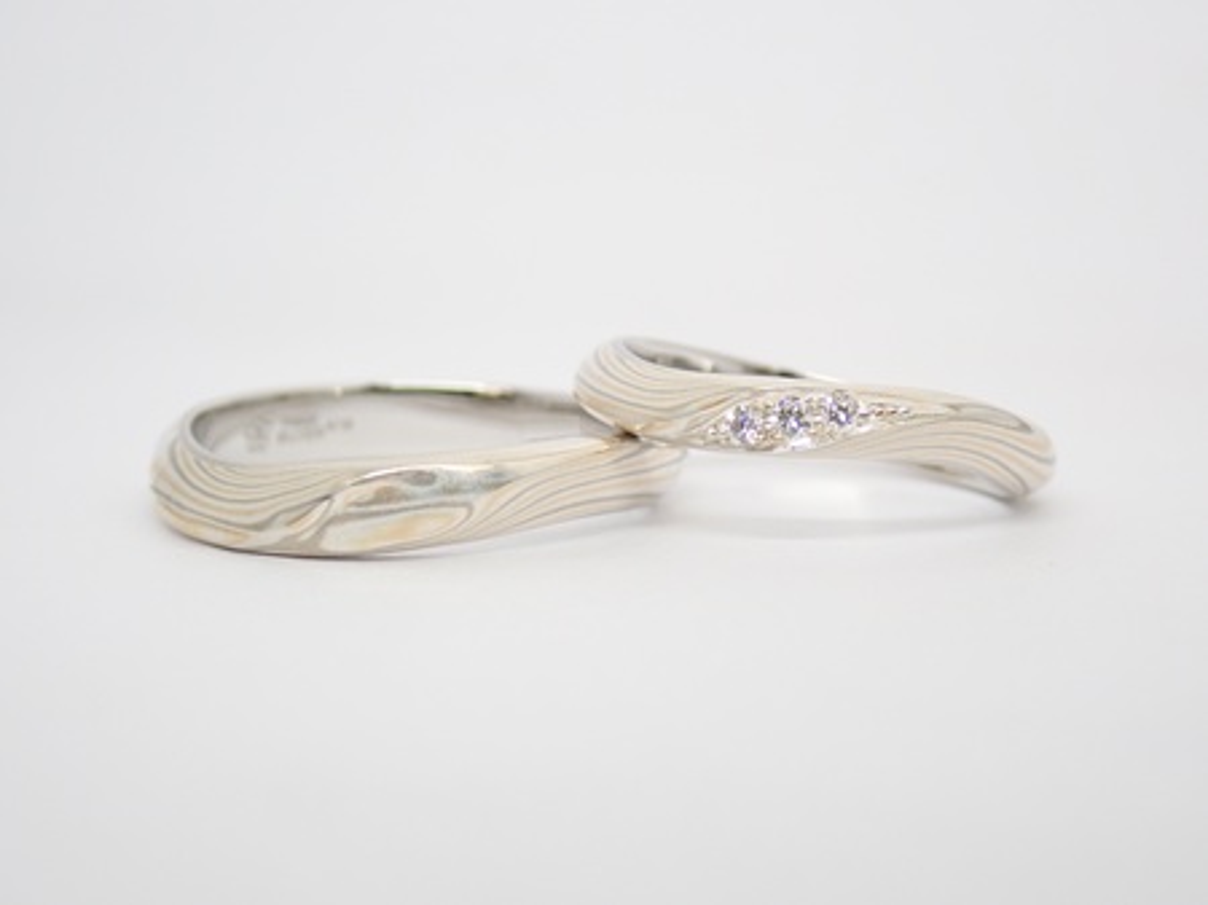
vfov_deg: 19.1
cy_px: 452
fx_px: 2686
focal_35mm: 77
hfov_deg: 25.3
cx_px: 604
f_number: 4.1
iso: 200
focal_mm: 13.65
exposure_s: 1/100
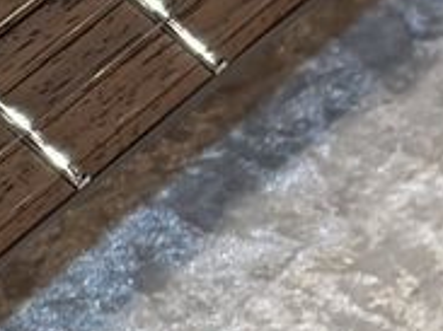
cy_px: 906
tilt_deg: -59.5
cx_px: -1036
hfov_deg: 5.1
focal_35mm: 364
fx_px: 4655
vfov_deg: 4.0
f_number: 1.6
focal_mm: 5.96
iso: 50
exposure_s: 1/60
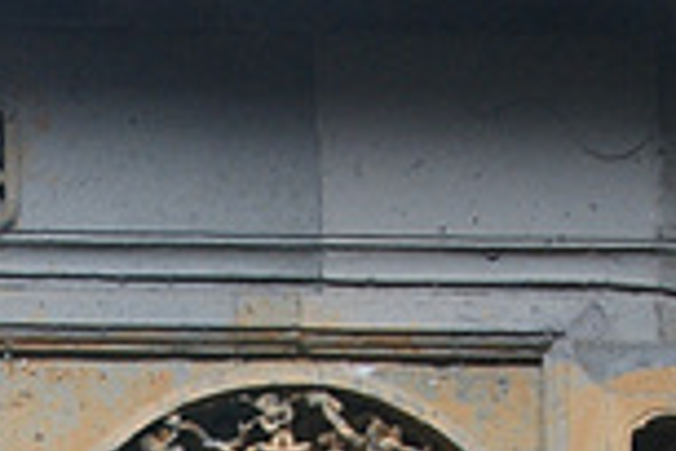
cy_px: 993
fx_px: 3605
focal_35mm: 192
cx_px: -199
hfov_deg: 10.5
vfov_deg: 6.8
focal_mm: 28
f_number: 8
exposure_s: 1/50
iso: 320
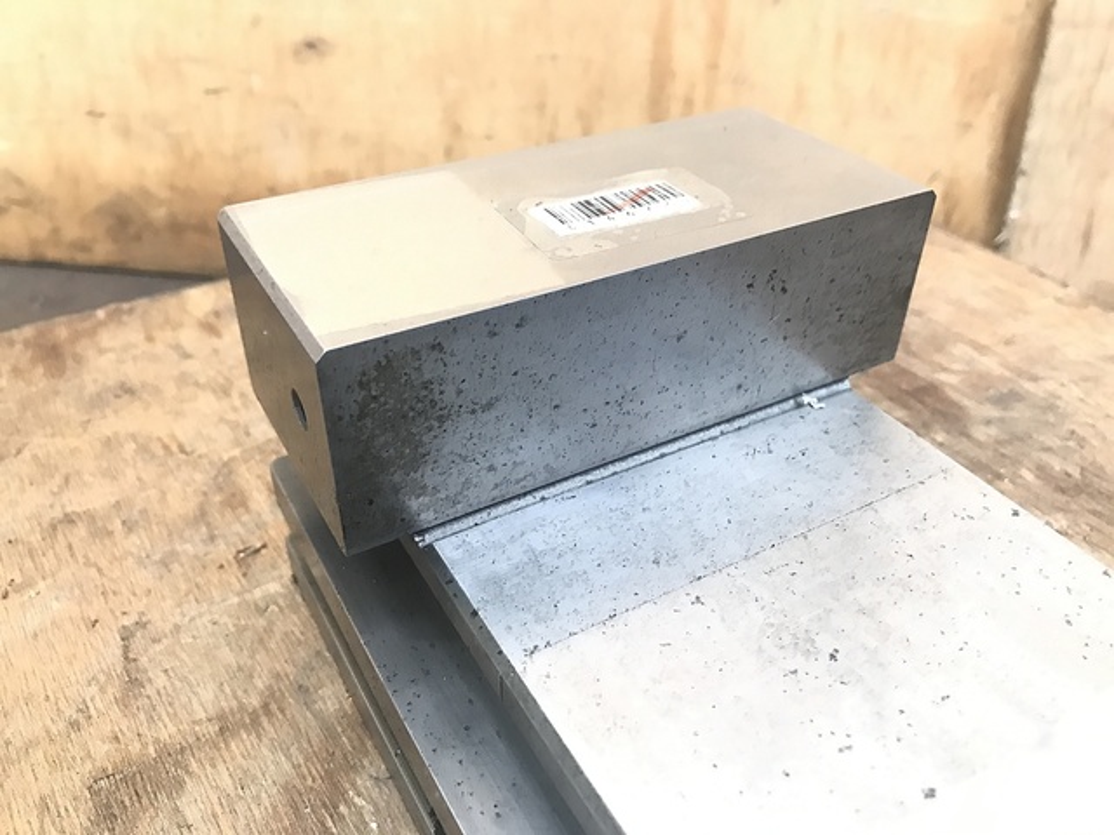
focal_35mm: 28
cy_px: 418
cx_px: 557
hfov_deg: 63.4
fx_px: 901
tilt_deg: -36.2
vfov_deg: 49.7
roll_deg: -1.0
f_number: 1.8
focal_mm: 3.99
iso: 50
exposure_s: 1/15
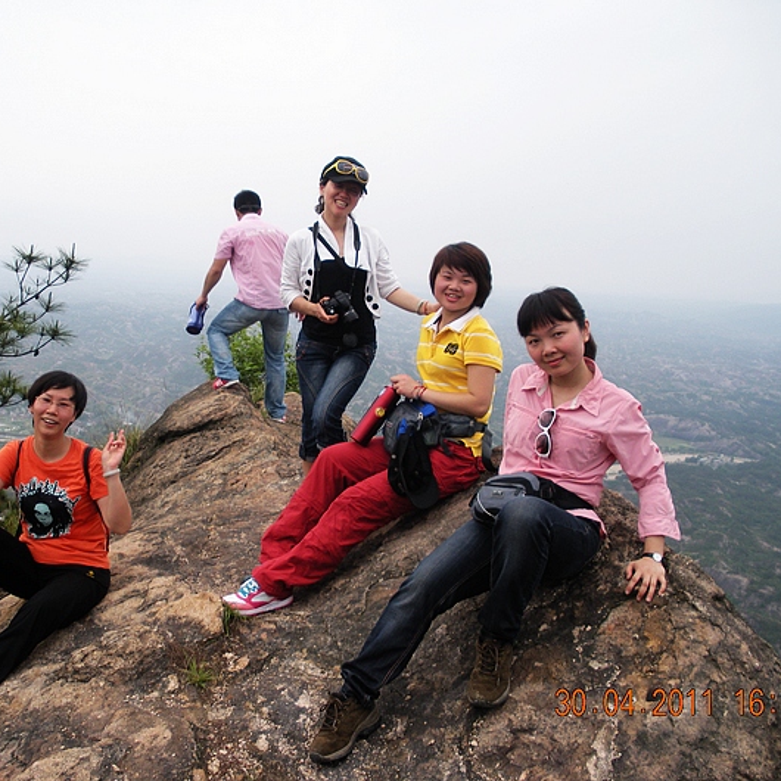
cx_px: 352
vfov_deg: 39.2
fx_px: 1098
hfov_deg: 39.1
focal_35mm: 43
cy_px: 390
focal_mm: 6.3
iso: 64
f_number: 3.5
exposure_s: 1/104
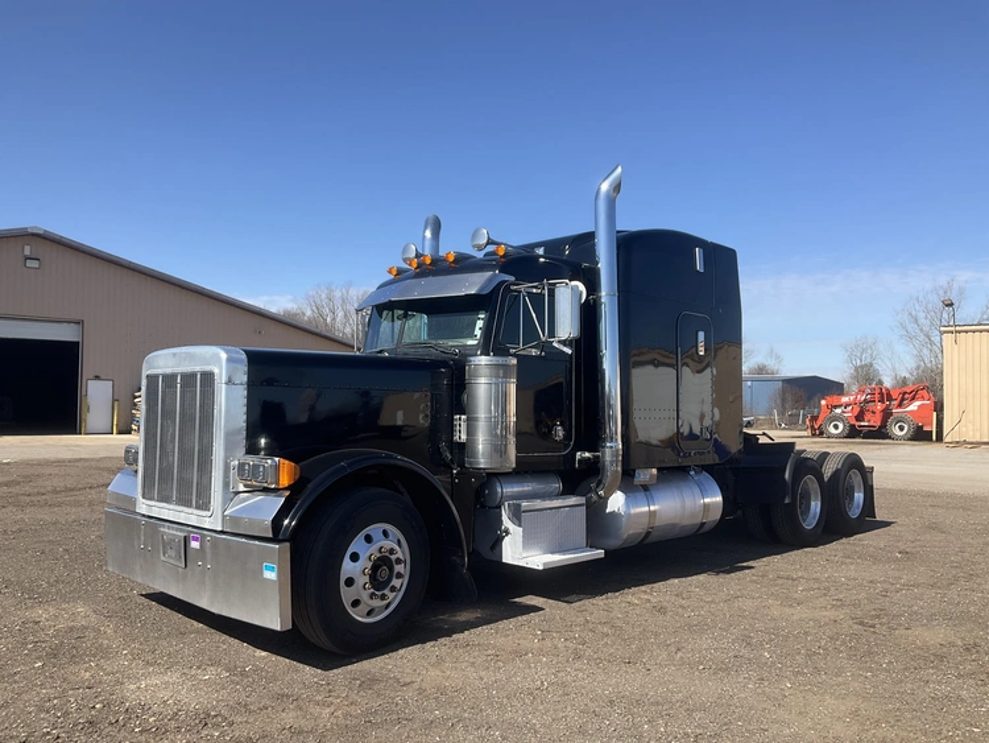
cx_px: 494
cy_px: 372
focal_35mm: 29
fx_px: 829
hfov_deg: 61.6
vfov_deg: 48.3
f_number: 1.8
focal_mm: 3
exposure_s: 1/1412
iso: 25
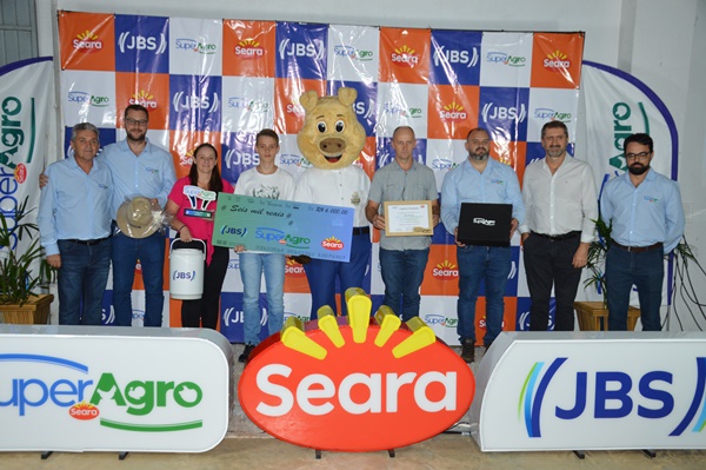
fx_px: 735
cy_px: 235
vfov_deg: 35.4
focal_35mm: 38
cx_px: 353
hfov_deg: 51.3
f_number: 4
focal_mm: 25
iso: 500
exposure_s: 1/60
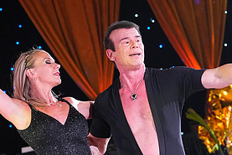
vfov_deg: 7.6
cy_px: 195
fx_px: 1148
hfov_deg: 11.5
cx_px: 129
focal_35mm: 178
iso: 8000
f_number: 4
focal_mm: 85
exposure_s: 1/400
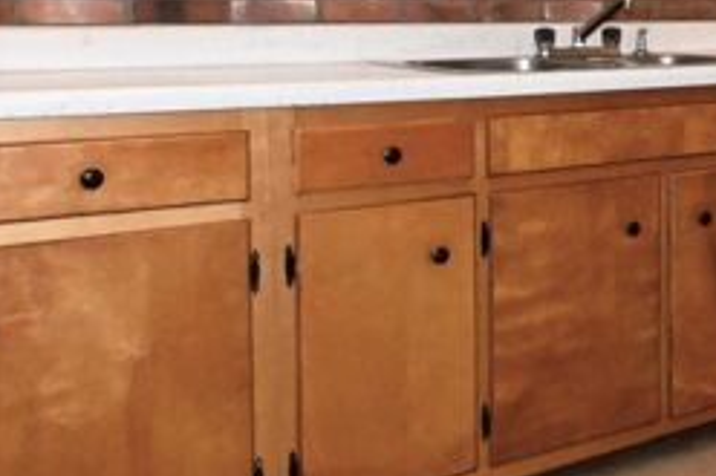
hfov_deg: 32.0
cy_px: 68
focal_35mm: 58
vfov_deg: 22.9
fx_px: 1153
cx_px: 707
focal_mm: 12
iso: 10000
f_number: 8
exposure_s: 1/160
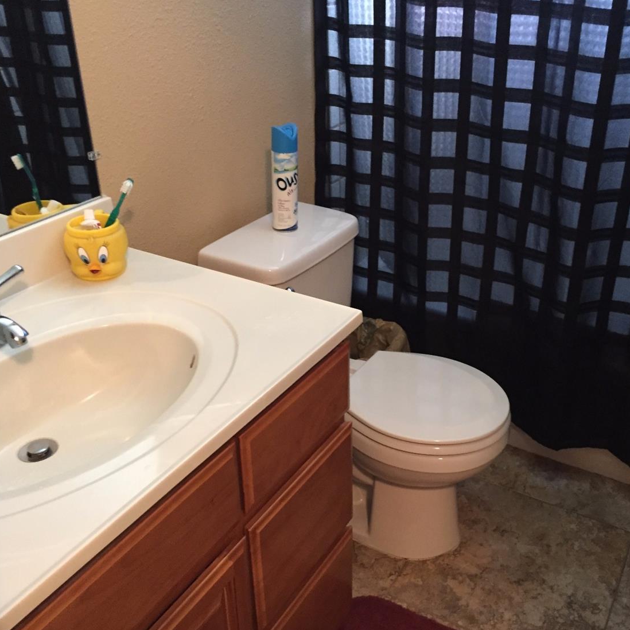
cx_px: 396
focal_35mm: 35
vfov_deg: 47.2
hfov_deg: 46.8
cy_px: 321
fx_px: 721
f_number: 2.2
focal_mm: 4.15
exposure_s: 1/17
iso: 250
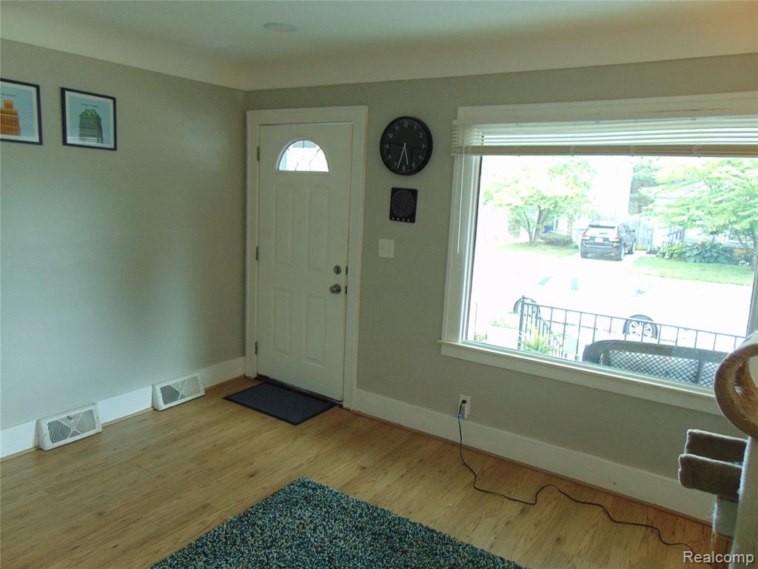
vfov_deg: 54.9
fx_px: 547
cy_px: 284
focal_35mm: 25
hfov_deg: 69.4
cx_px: 379
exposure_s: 1/30
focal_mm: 4.5
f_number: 3
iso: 100
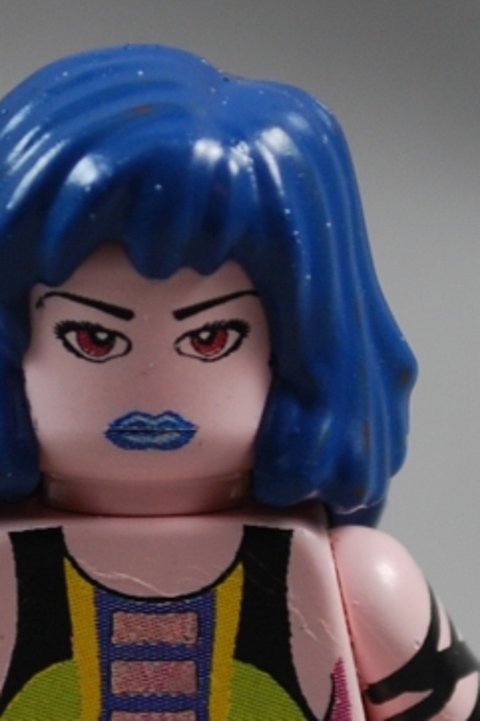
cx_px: 131
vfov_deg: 11.2
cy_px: 697
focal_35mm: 182
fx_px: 3645
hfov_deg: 7.5
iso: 320
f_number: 5.6
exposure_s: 1/60
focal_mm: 55
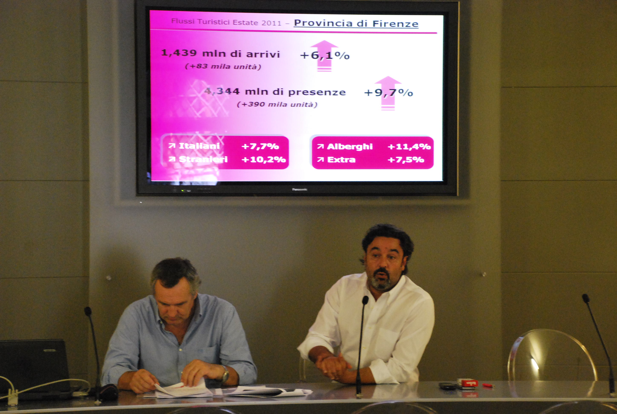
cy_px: 207
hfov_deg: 20.6
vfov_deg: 13.9
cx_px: 308
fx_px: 1700
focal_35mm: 99
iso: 1600
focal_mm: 66
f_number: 5.3
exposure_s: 1/25
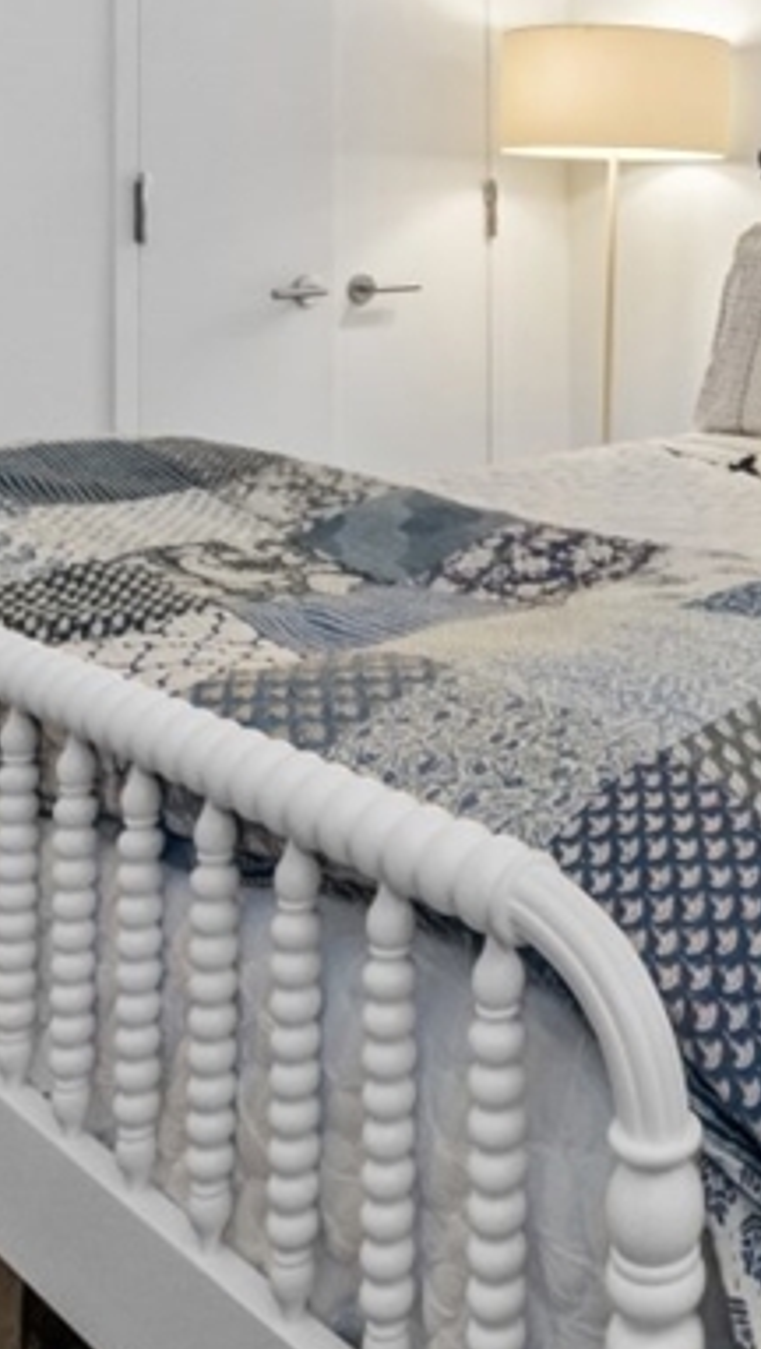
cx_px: 729
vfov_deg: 44.8
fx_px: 1504
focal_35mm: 42
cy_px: 188
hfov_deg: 27.1
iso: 1250
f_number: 8
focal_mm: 10
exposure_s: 1/60
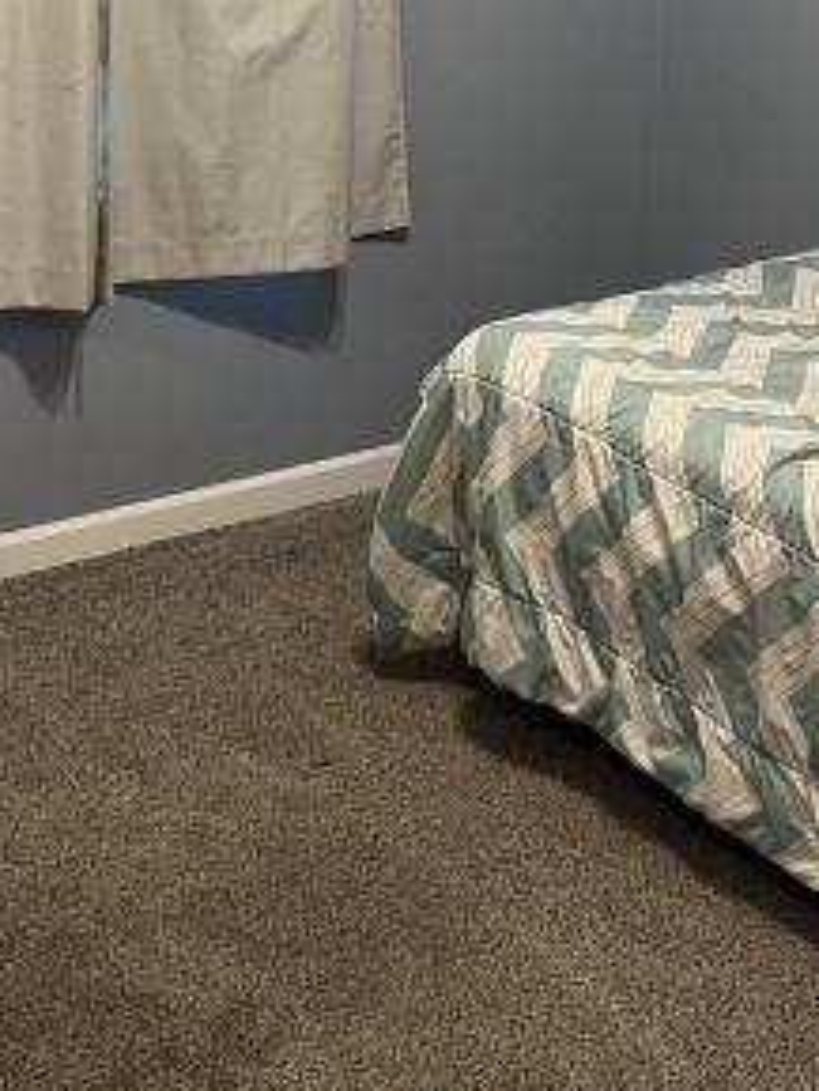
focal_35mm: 60
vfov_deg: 30.3
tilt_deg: -8.2
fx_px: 1891
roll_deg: -2.7
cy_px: 51
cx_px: 483
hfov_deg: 24.4
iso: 160
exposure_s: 1/60
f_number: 1.6
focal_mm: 5.1
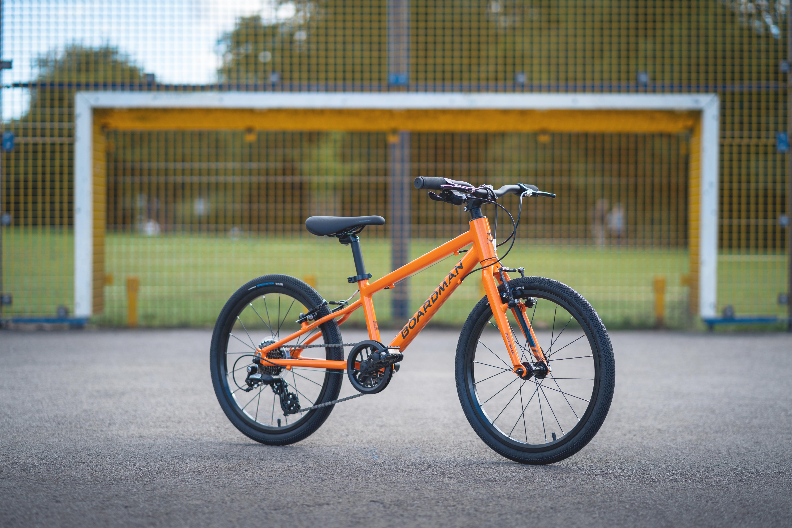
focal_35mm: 85
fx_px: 1870
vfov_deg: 16.1
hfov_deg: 23.9
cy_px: 264
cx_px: 396
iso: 160
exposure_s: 1/1000
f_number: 2.2
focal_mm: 85
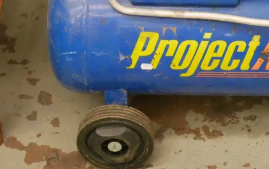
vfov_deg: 10.4
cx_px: 216
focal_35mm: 124
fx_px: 910
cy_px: -31
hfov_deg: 16.7
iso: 3200
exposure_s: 1/80
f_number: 5.3
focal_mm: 26
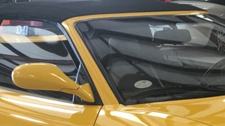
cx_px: 198
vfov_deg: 10.1
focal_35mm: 119
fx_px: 710
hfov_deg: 17.8
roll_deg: -1.0
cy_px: 132
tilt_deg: -10.8
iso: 32
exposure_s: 1/15
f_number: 2.2
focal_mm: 4.15
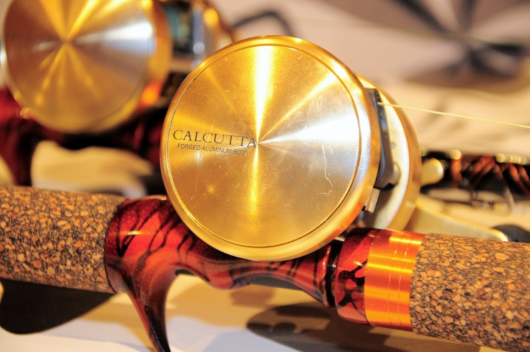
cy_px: 176
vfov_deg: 11.4
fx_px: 1764
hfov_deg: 17.1
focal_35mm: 120
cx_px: 265
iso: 800
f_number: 5.3
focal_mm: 80
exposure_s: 1/6
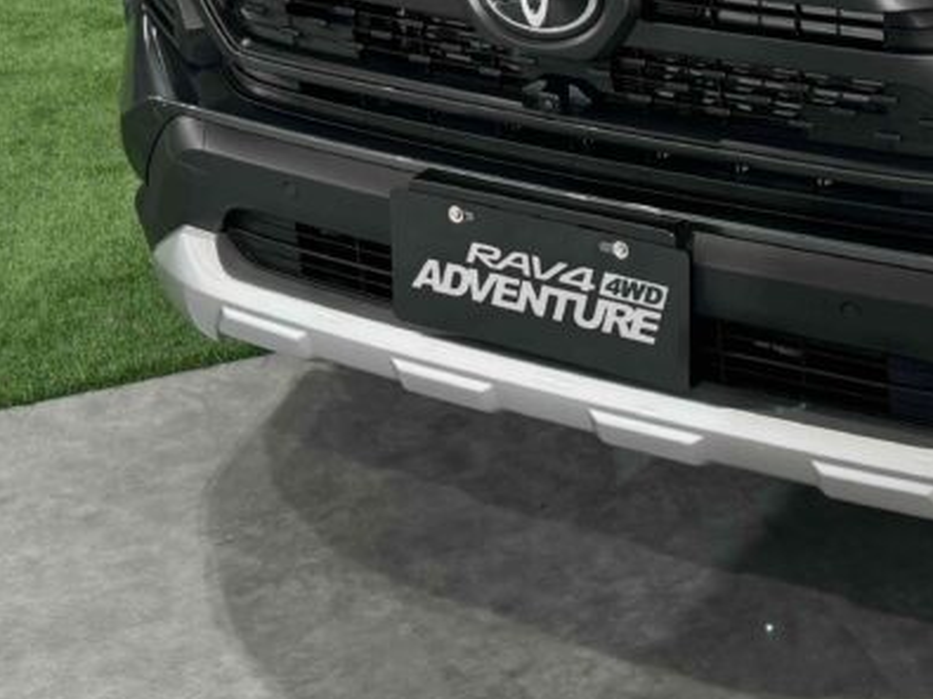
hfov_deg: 25.9
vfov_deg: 19.3
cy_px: -73
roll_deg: +0.9
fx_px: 1967
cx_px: 824
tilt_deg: -13.9
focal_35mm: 73
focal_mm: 6.86
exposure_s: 1/115
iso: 125
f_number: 1.78
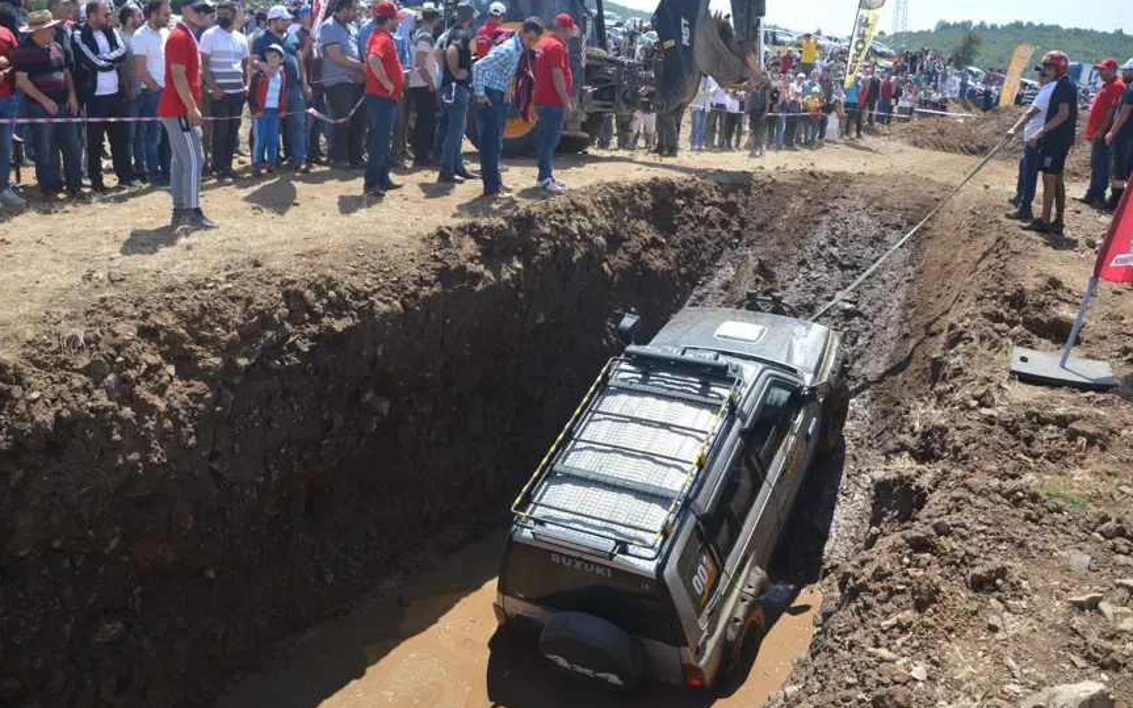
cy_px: 350
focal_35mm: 55
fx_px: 1683
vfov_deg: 23.7
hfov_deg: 37.2
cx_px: 566
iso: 100
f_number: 8
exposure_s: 1/250
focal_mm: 35
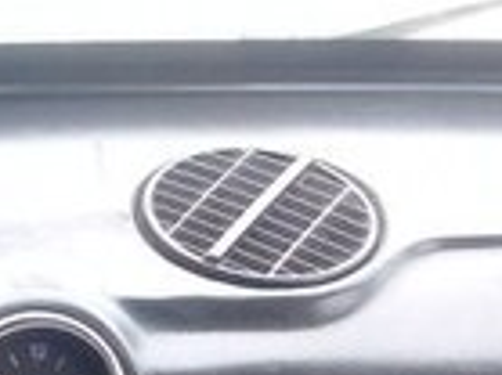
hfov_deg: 11.9
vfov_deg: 9.8
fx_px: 2130
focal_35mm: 147
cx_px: -527
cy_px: 514
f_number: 2.2
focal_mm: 3.3
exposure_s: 1/33
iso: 50
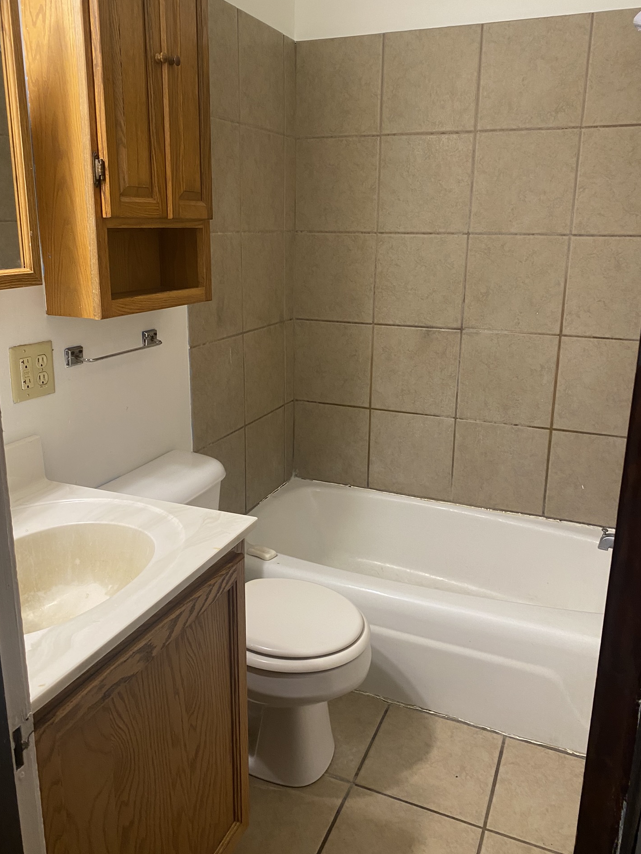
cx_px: 317
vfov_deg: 63.4
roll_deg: +0.1
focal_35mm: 28
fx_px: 691
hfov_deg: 49.7
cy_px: 401
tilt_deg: -13.1
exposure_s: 1/60
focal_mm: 4.25
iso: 125
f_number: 1.8
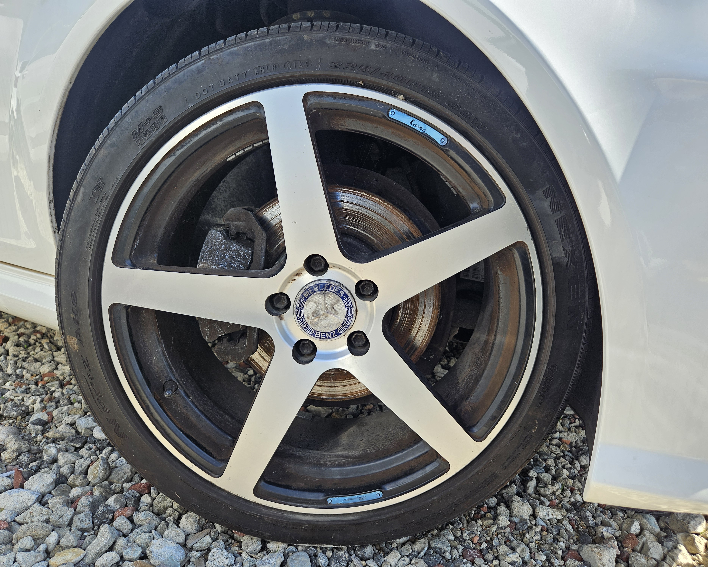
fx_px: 503
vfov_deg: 58.8
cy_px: 284
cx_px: 363
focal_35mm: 24
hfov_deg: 70.3
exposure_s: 1/434
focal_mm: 5.4
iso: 25
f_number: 1.8
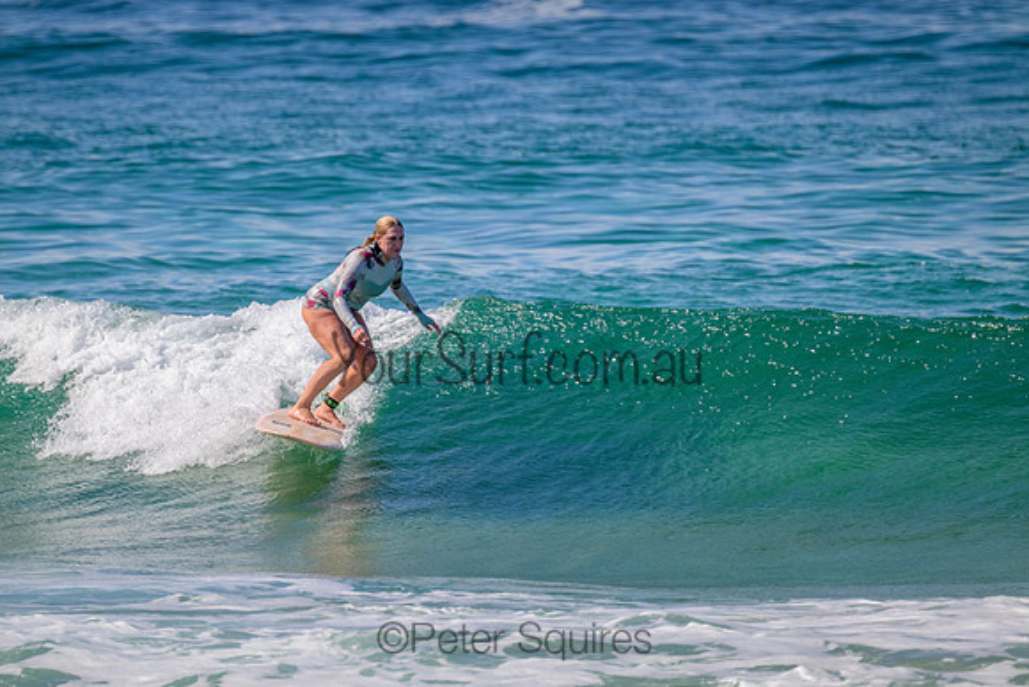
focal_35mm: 800
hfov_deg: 2.6
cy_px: 344
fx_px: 22871
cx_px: 514
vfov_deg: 1.7
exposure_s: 1/2000
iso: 1250
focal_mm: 800
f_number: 11
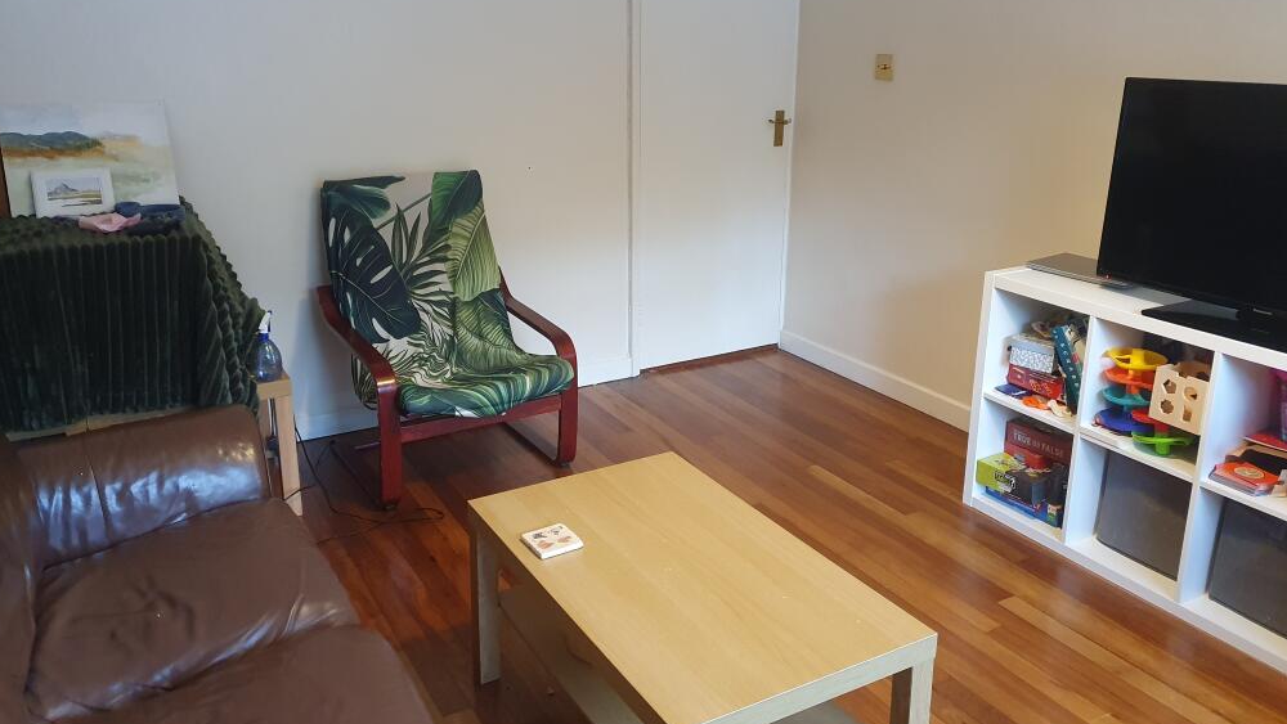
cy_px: 311
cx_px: 638
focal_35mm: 29
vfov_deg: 40.1
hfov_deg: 66.1
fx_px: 990
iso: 500
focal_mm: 4.32
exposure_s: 1/50
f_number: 1.5
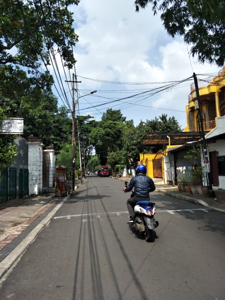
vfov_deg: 71.6
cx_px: 112
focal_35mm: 24
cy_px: 150
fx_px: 208
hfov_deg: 56.8
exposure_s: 1/1285
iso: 33
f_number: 1.7
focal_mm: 4.1
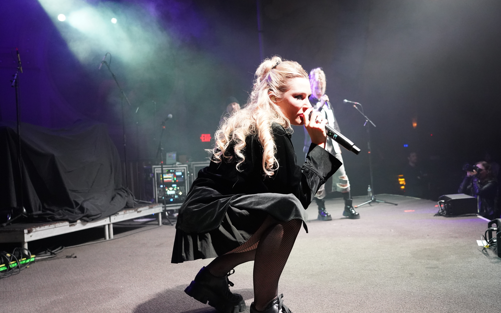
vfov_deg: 38.2
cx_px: 269
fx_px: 451
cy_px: 178
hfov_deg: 58.1
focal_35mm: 33
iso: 8000
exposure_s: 1/160
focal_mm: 29
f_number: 4
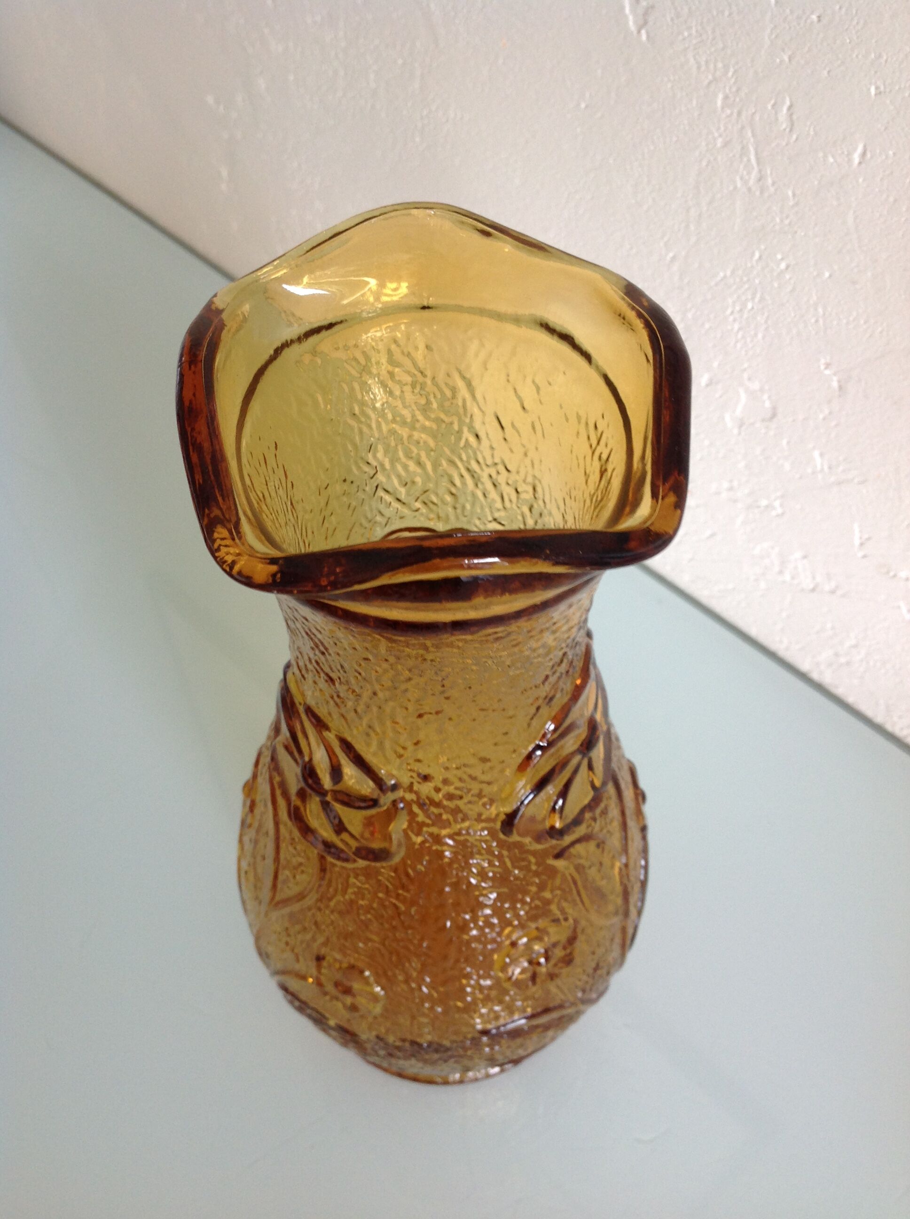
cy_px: 610
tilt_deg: -53.8
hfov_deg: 40.6
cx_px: 455
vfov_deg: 52.7
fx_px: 1230
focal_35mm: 35
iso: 64
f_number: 2.4
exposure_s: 1/15
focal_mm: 4.28
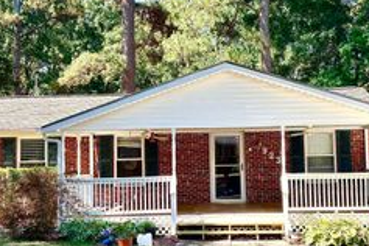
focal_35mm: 57
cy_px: 121
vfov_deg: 23.8
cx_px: 199
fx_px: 584
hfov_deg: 35.0
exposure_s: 1/707
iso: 50
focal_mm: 5.96
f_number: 1.6
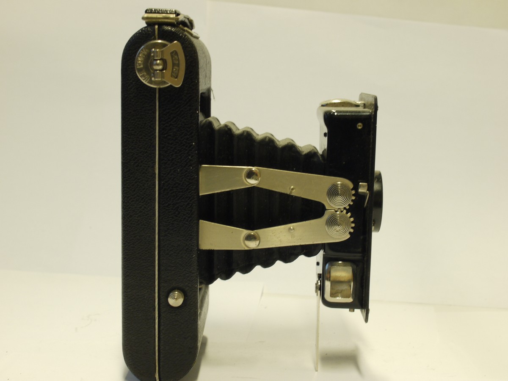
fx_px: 881
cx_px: 254
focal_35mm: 60
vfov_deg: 24.4
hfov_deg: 32.2
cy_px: 190
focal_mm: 30
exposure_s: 1/10
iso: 400
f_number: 9
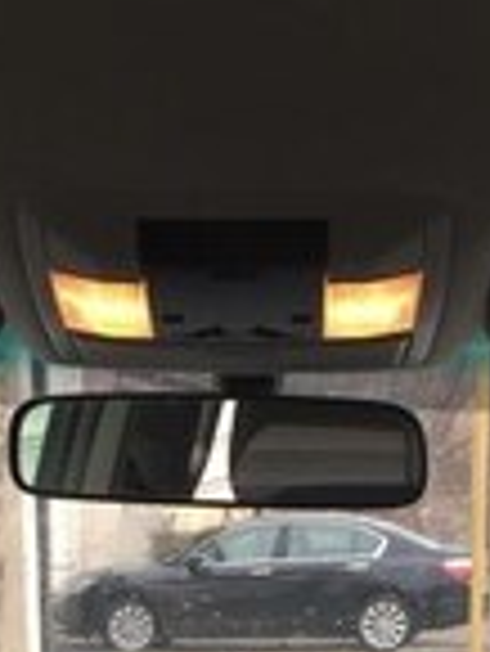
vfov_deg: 18.2
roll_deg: +0.8
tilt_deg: -10.0
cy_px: 899
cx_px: 229
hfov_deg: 15.0
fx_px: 1866
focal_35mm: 99
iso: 40
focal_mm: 4.15
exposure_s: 1/50
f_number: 2.2
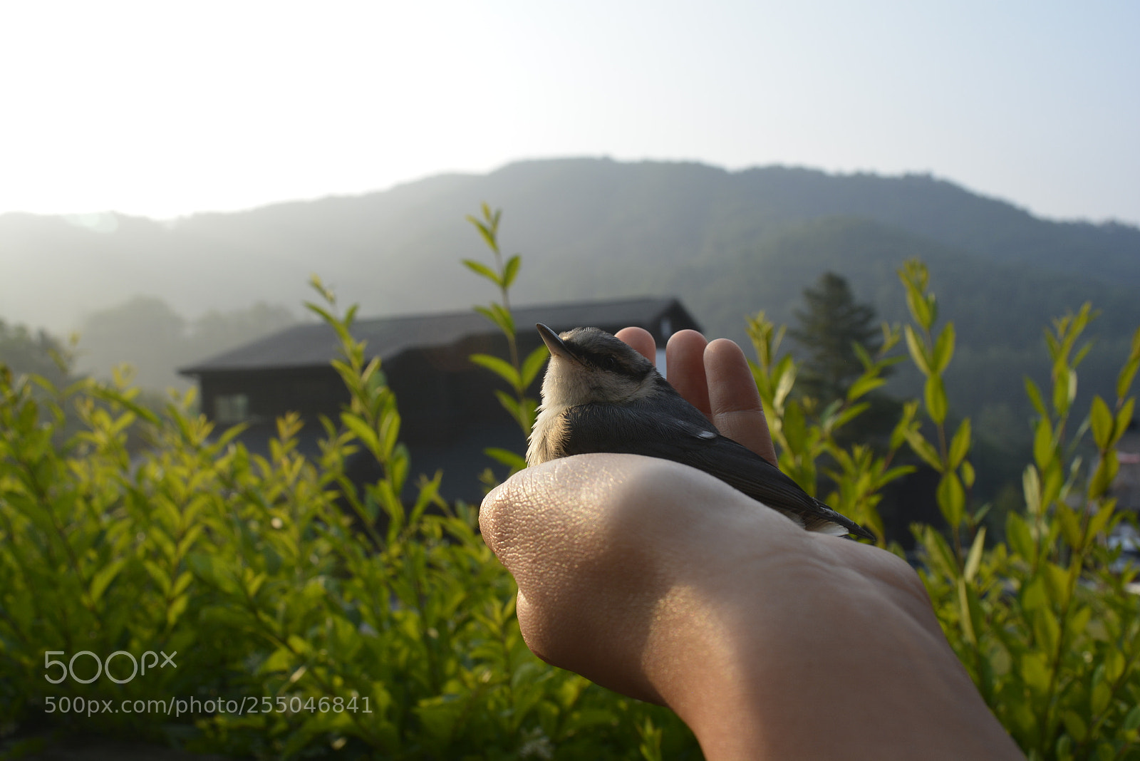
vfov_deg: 40.0
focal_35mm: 33
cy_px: 380
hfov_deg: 57.2
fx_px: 1045
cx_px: 570
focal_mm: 22
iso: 280
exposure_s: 1/250
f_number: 10
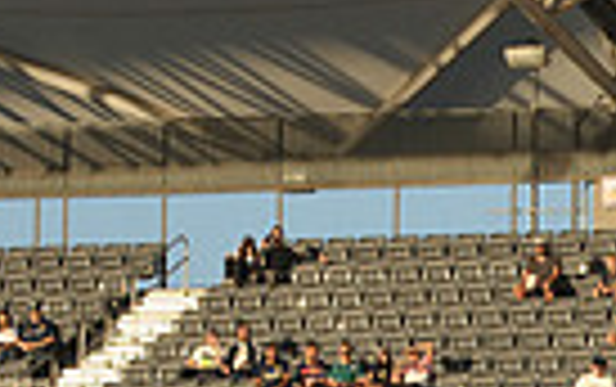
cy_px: 670
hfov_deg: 3.9
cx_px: 1057
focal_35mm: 538
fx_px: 9043
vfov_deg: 2.4
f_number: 10
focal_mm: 125
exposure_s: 1/400
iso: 400
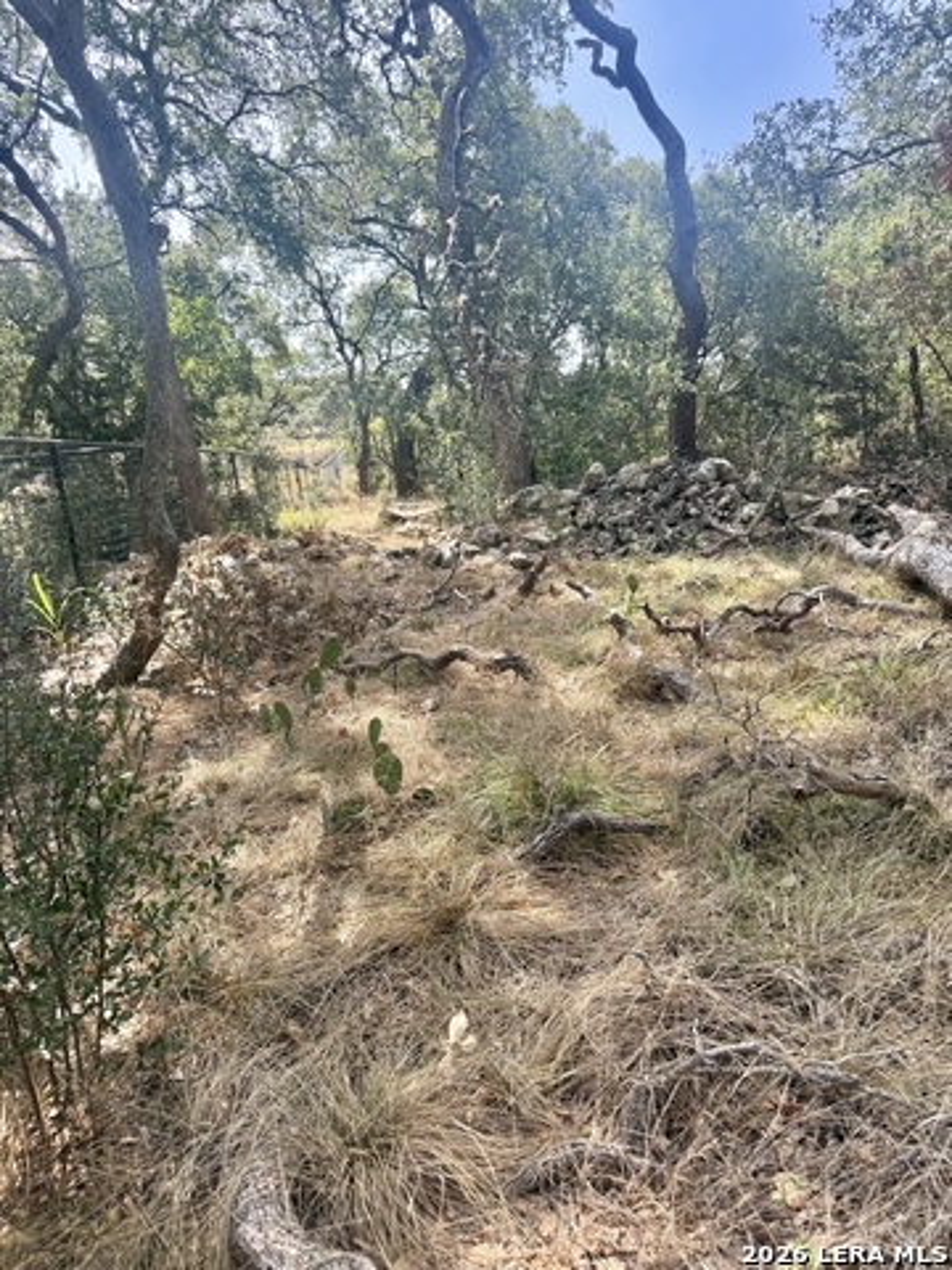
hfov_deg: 56.8
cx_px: 476
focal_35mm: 24
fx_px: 880
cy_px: 635
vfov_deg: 71.6
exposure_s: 1/992
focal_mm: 6.76
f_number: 1.78
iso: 100
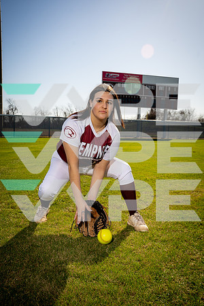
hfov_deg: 35.9
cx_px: 102
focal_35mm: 37
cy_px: 153
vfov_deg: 51.9
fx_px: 314
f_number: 7.1
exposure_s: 1/250
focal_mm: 37
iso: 100
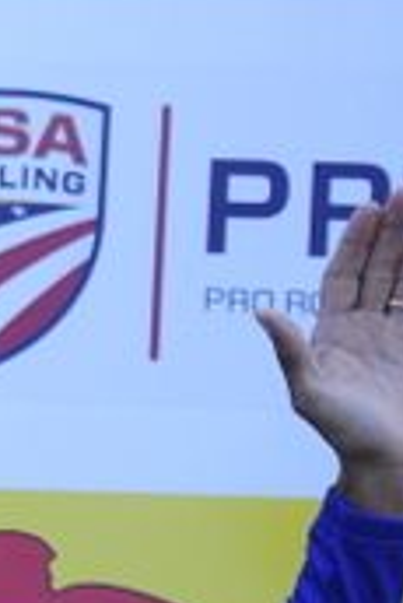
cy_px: 831
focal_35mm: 667
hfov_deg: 2.0
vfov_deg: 3.1
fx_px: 11177
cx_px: -1251
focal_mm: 112
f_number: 2.8
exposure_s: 1/125
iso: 640
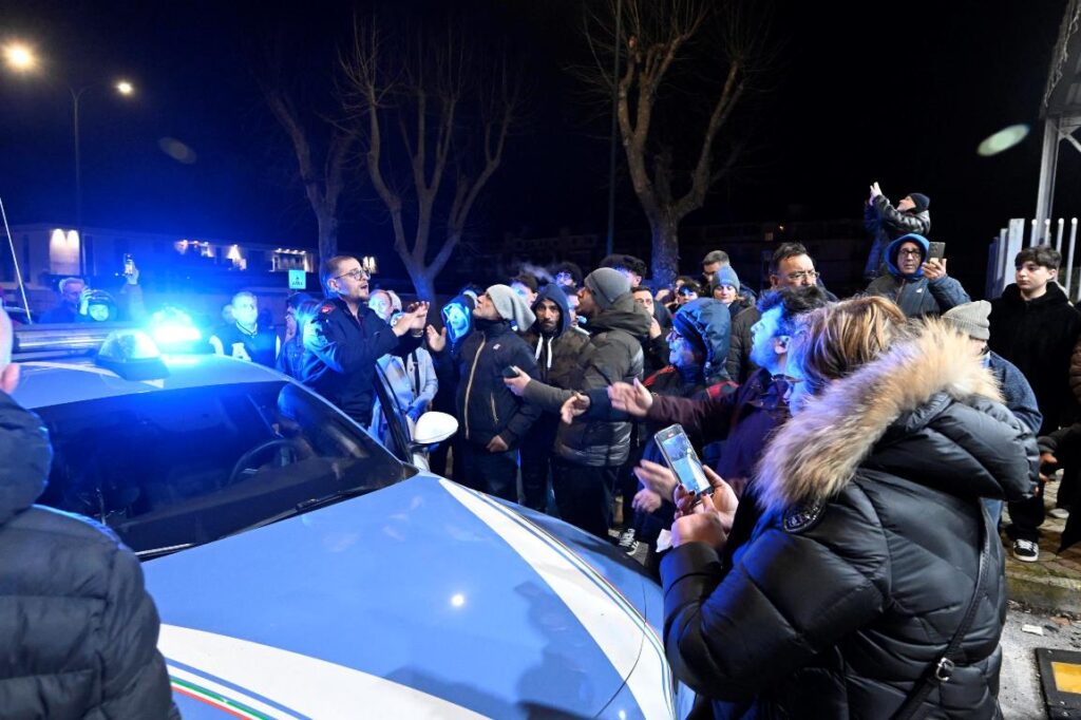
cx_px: 540
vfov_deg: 59.5
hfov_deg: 81.2
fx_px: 630
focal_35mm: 21
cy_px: 360
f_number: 4.5
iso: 5000
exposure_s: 1/80
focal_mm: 14
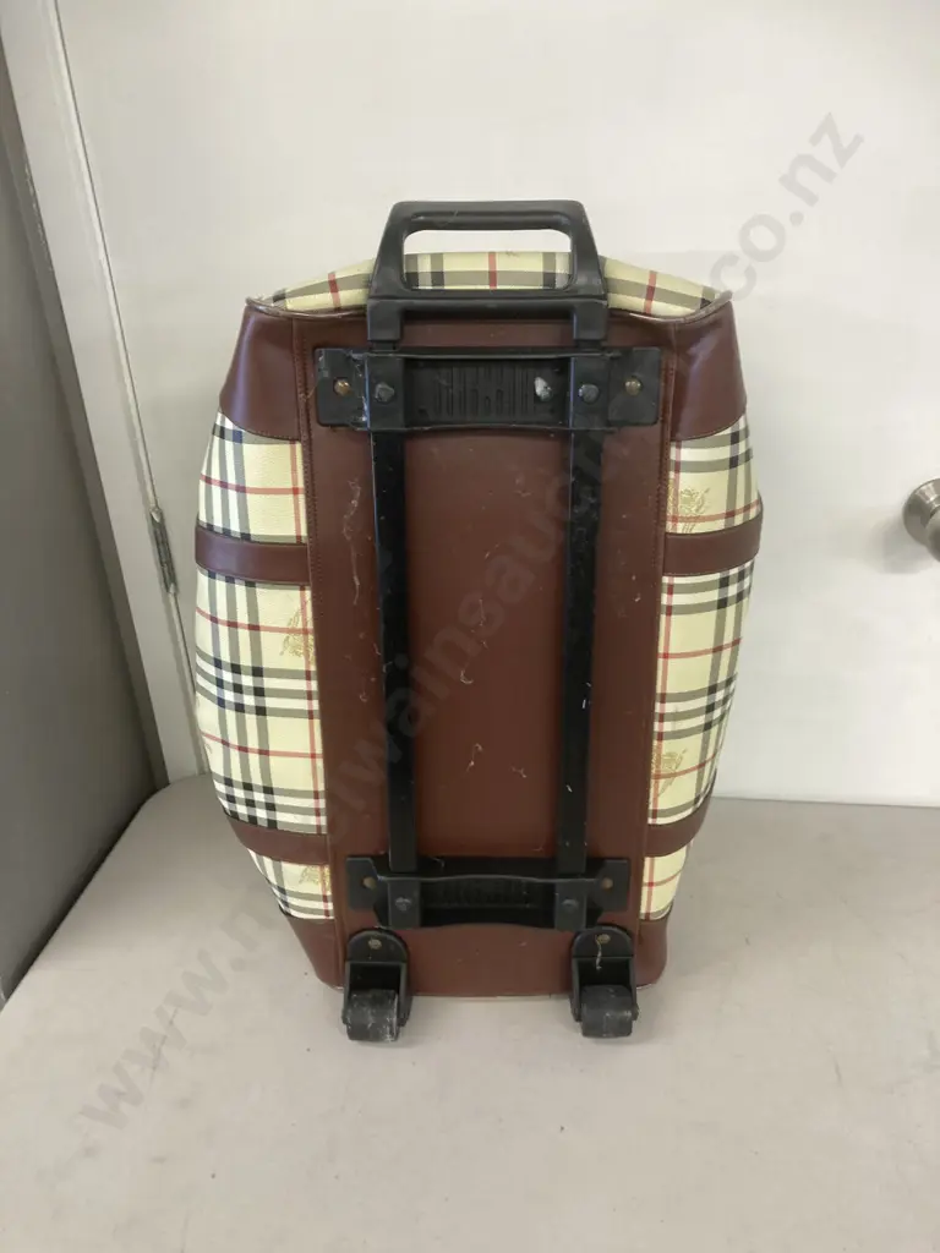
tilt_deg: -25.9
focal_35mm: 28
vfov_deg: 63.4
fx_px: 1014
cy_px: 626
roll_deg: +3.1
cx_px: 470
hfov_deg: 49.7
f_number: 1.8
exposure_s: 1/50
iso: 100
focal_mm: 3.99
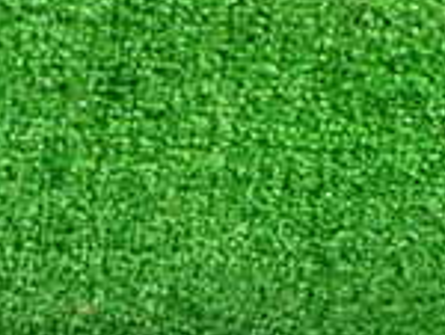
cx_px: -163
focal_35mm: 120
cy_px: 649
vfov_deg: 11.3
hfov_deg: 15.5
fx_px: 1545
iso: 800
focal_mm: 5.4
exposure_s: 1/30
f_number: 2.3
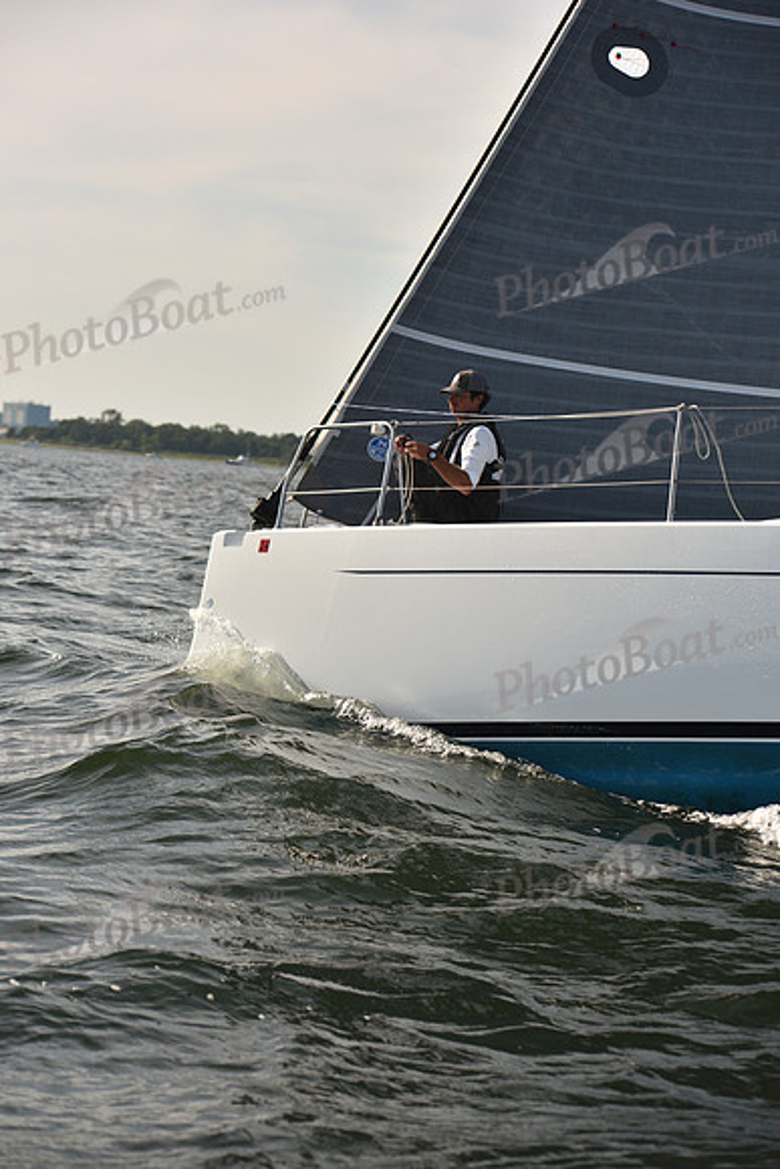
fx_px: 2923
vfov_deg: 22.6
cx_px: 390
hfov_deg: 15.2
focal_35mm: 90
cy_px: 584
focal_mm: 90
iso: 250
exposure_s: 1/800
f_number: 4.5
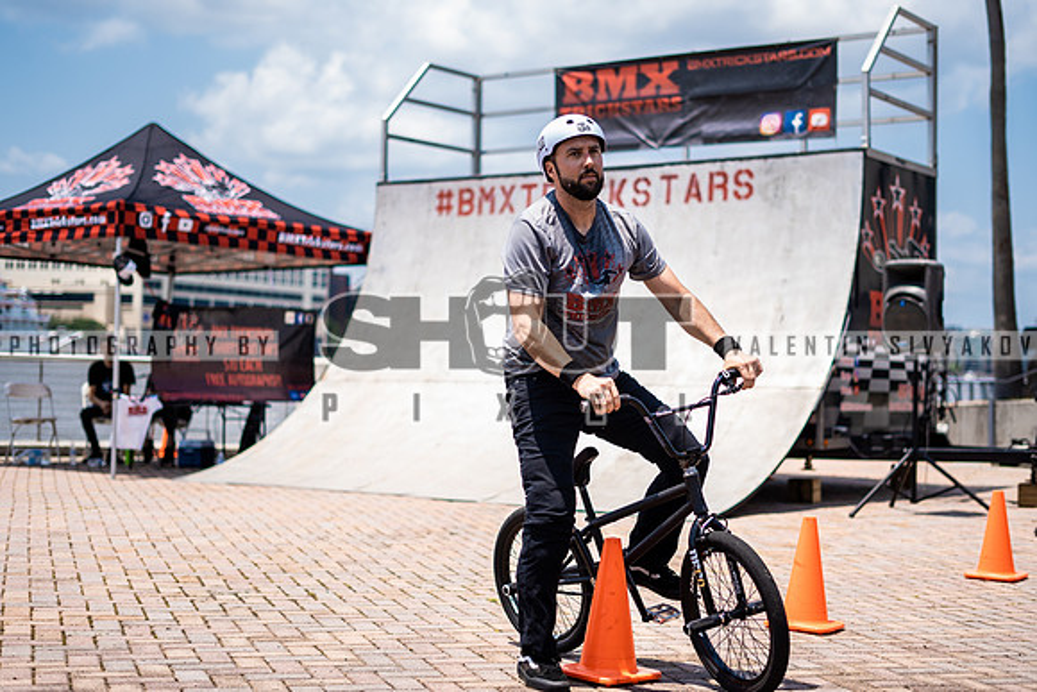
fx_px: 1549
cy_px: 320
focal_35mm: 54
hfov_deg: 37.0
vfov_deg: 25.2
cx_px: 558
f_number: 1.8
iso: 64
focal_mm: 50
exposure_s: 1/4000
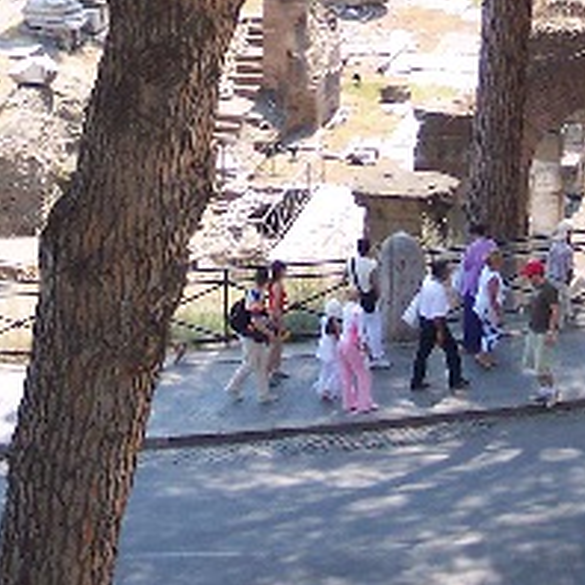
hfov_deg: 12.8
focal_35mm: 136
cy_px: -225
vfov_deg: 12.4
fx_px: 2600
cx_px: 369
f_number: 2.8
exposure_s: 1/700
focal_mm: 8
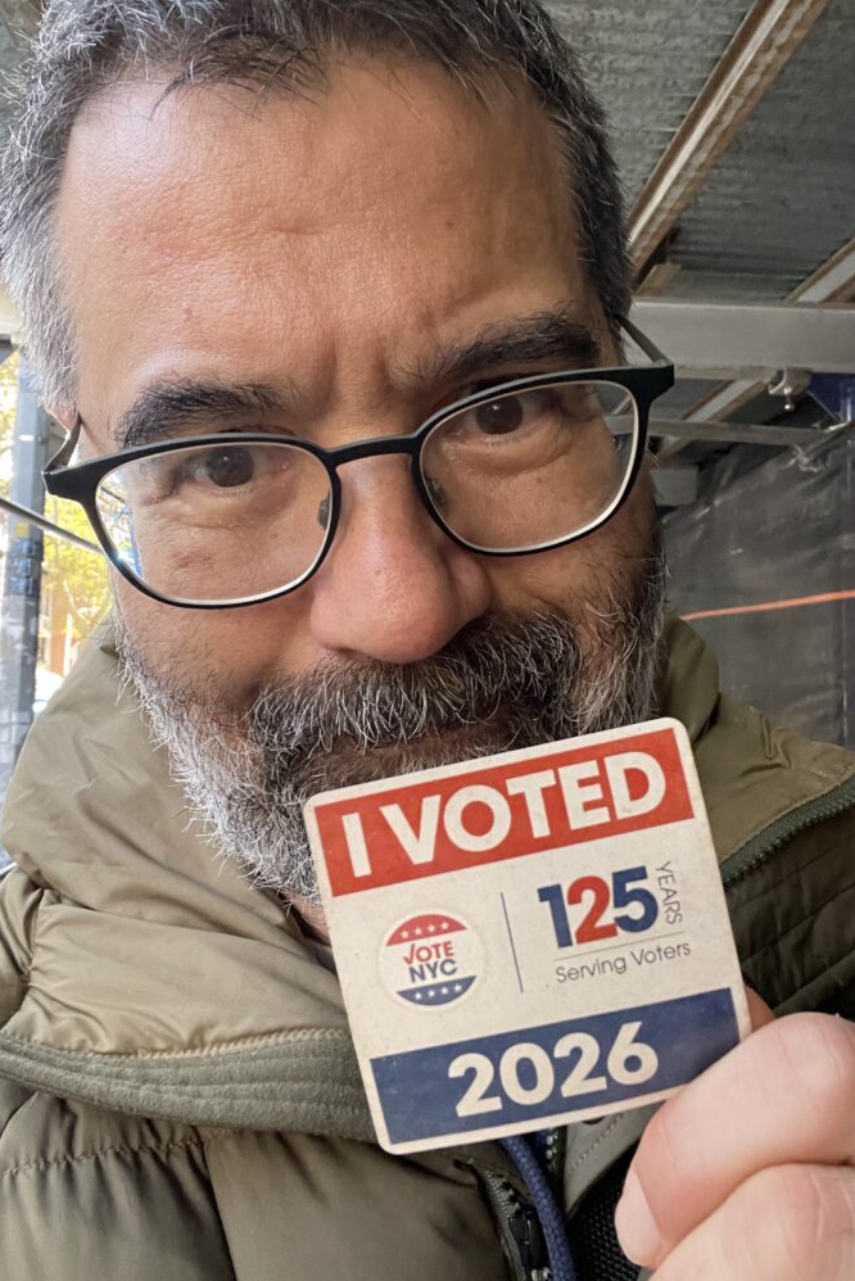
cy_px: 626
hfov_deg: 41.1
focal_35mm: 32
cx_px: 425
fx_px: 1139
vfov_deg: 58.7
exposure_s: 1/60
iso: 320
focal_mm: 2.71
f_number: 2.2
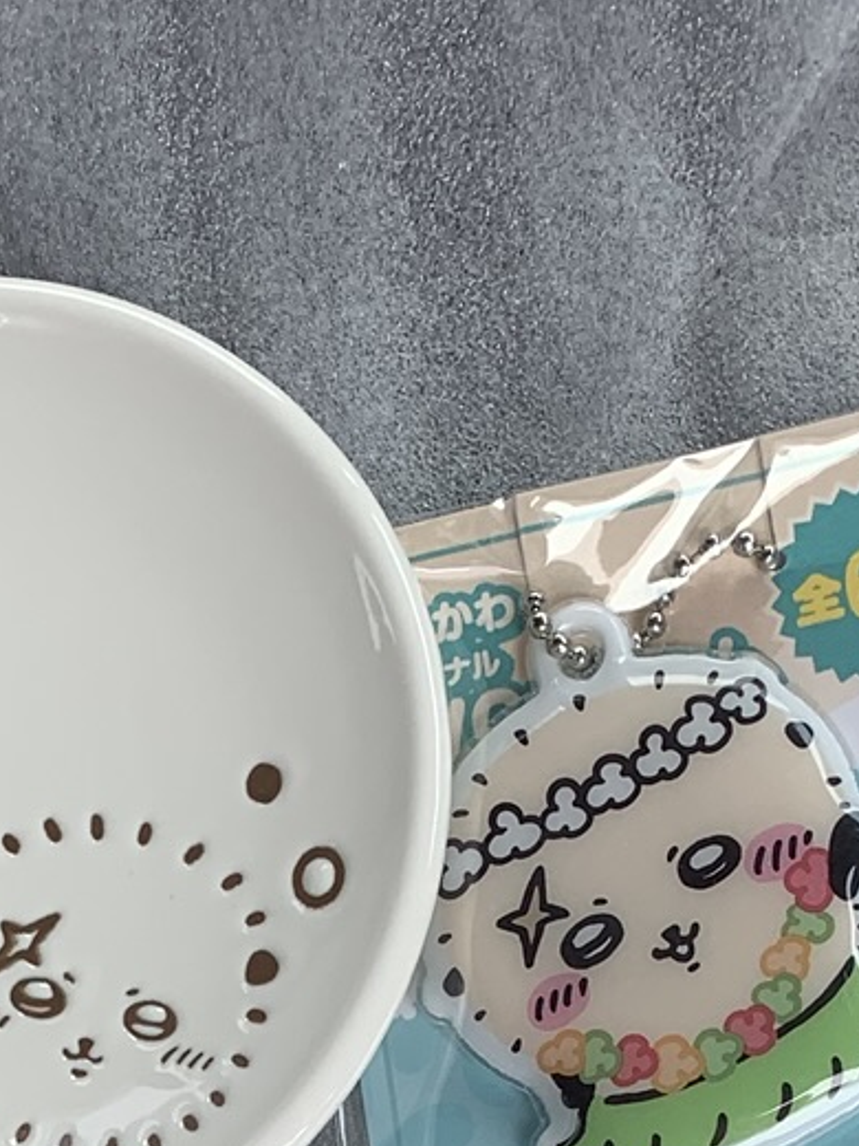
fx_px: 3309
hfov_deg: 14.6
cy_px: 2180
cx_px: 95
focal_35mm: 100
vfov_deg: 16.0
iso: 25
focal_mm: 4.25
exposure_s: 1/169
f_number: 1.8
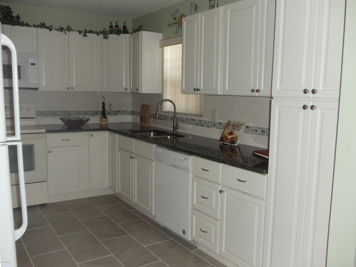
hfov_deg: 42.1
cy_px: 134
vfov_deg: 32.2
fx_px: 463
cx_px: 180
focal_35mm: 45
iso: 200
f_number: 3.5
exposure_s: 1/30
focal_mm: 6
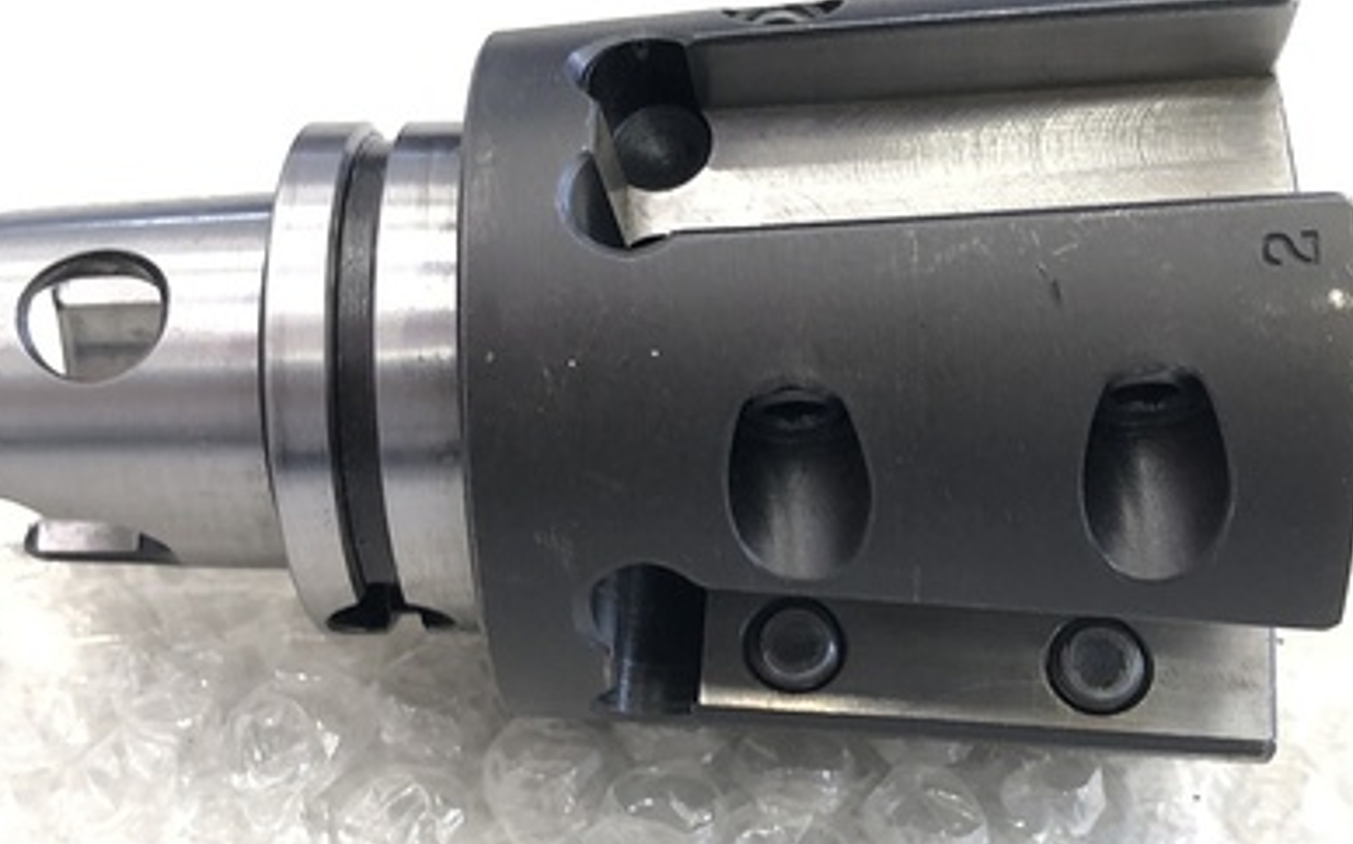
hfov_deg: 40.9
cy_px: 495
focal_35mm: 49
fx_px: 1806
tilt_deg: -52.2
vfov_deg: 26.3
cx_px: 812
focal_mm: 3.99
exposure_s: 1/20
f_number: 1.8
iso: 40
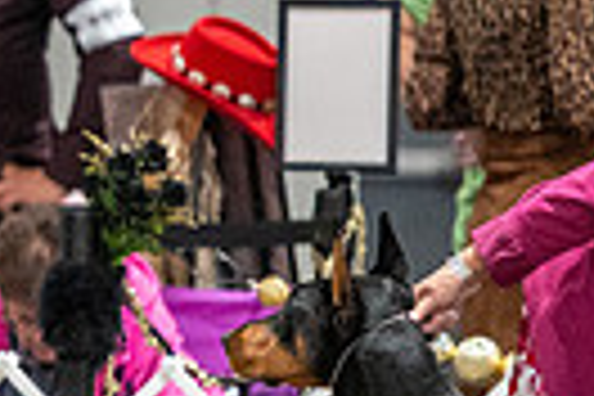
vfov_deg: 1.6
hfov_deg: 2.3
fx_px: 14453
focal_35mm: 876
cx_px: -670
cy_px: 254
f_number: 2.8
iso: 6400
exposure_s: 1/250
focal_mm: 200
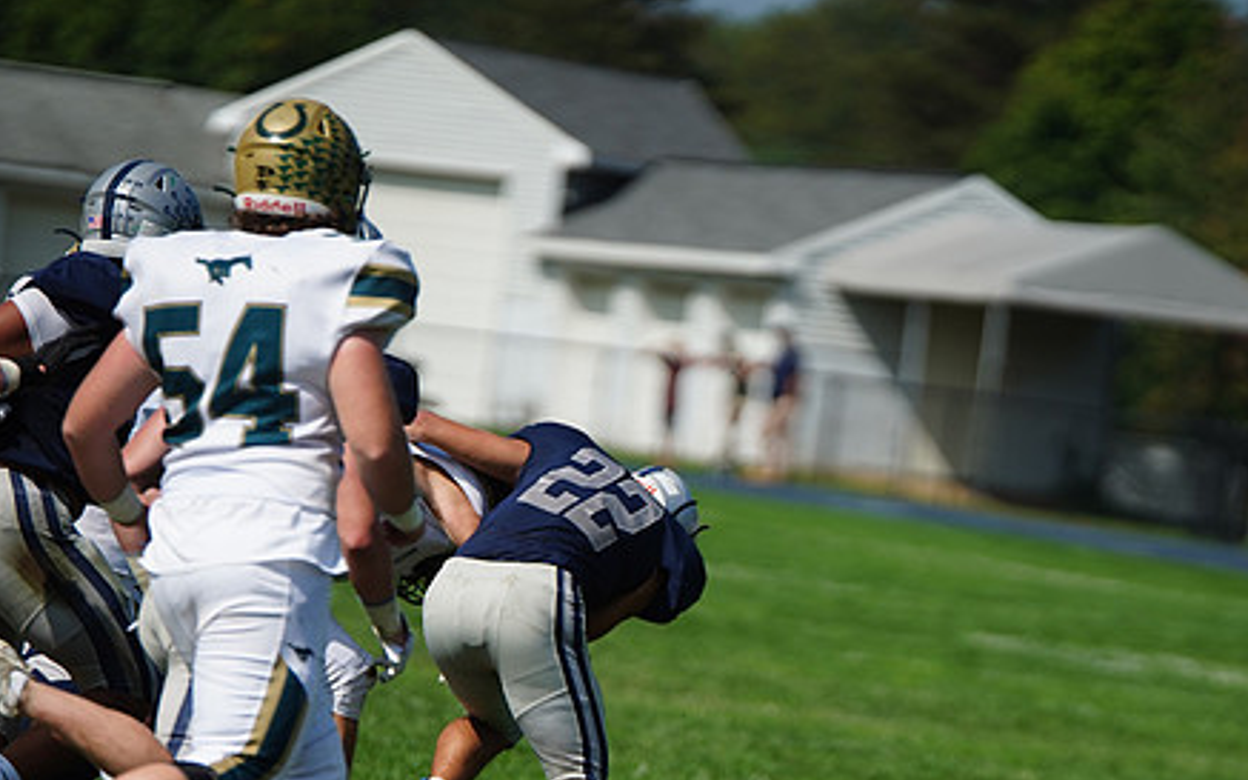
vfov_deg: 3.9
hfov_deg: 6.3
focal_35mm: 334
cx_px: 754
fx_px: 11359
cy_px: 516
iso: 400
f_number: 2.8
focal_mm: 247
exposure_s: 1/8000
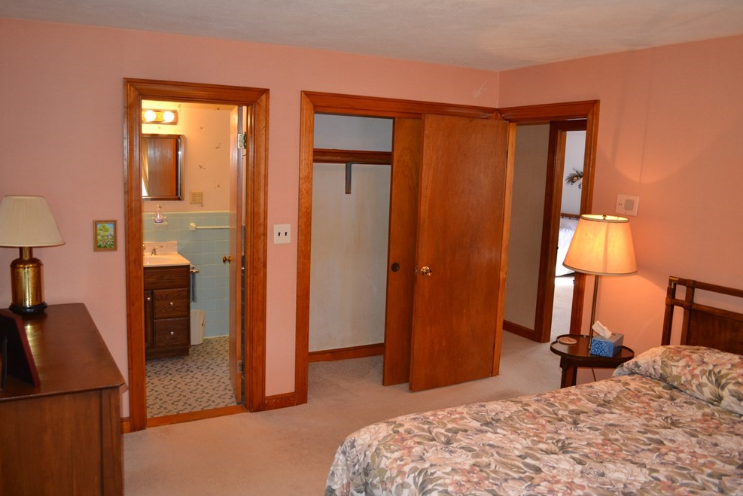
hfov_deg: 65.4
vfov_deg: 46.4
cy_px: 243
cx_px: 361
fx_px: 578
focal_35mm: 28
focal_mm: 18
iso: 400
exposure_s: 1/60
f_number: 3.5
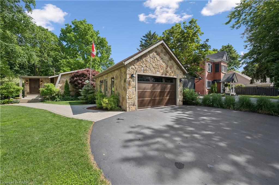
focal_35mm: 14
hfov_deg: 104.3
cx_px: 140
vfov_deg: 81.1
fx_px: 108
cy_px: 92
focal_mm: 14
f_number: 7.1
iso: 800
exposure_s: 1/1600
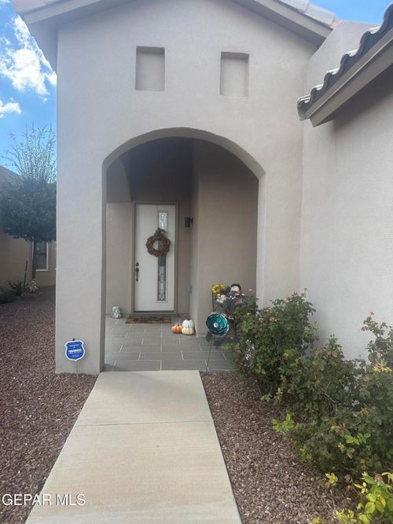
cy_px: 262
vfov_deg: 71.6
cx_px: 196
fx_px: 363
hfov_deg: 56.8
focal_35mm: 24
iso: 80
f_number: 1.78
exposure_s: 1/1453
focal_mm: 6.86
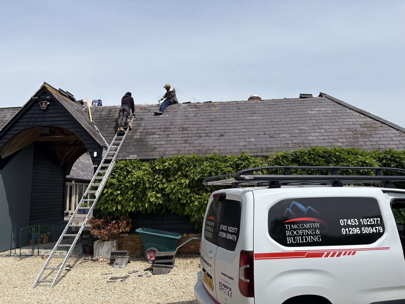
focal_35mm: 26
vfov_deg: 53.1
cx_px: 202
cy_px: 152
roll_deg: +0.9
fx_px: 304
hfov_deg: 67.3
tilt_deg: +7.2
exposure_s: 1/4608
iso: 50
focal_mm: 5.96
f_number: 1.6
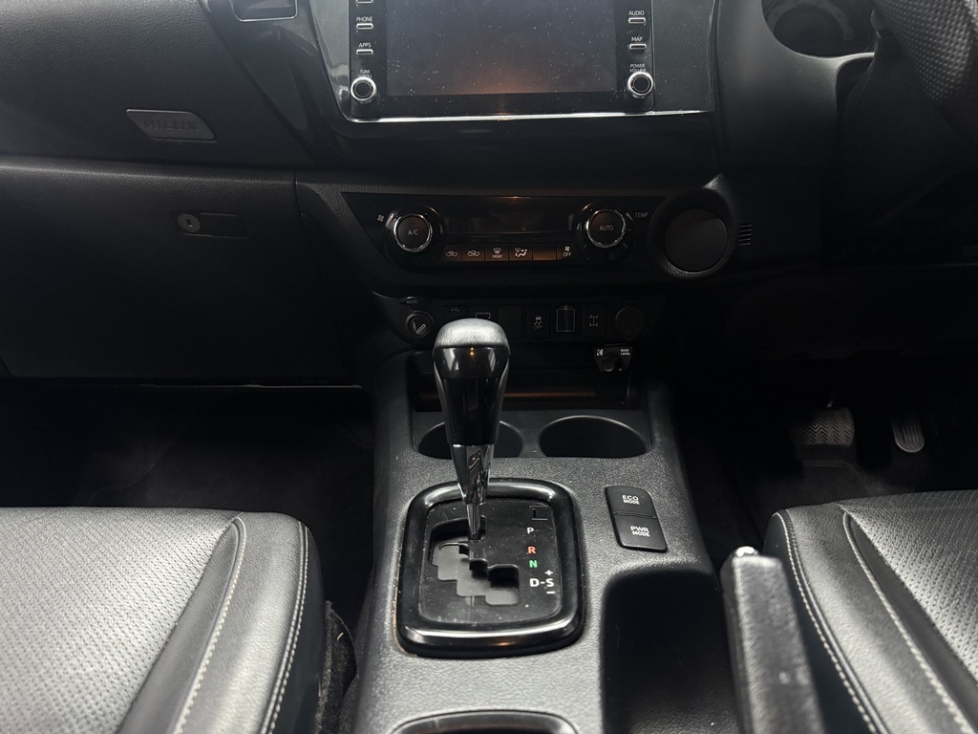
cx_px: 489
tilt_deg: -16.4
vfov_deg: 56.8
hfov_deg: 71.6
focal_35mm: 24
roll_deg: +1.3
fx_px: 678
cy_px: 367
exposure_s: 1/35
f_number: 1.78
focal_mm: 6.76
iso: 1000
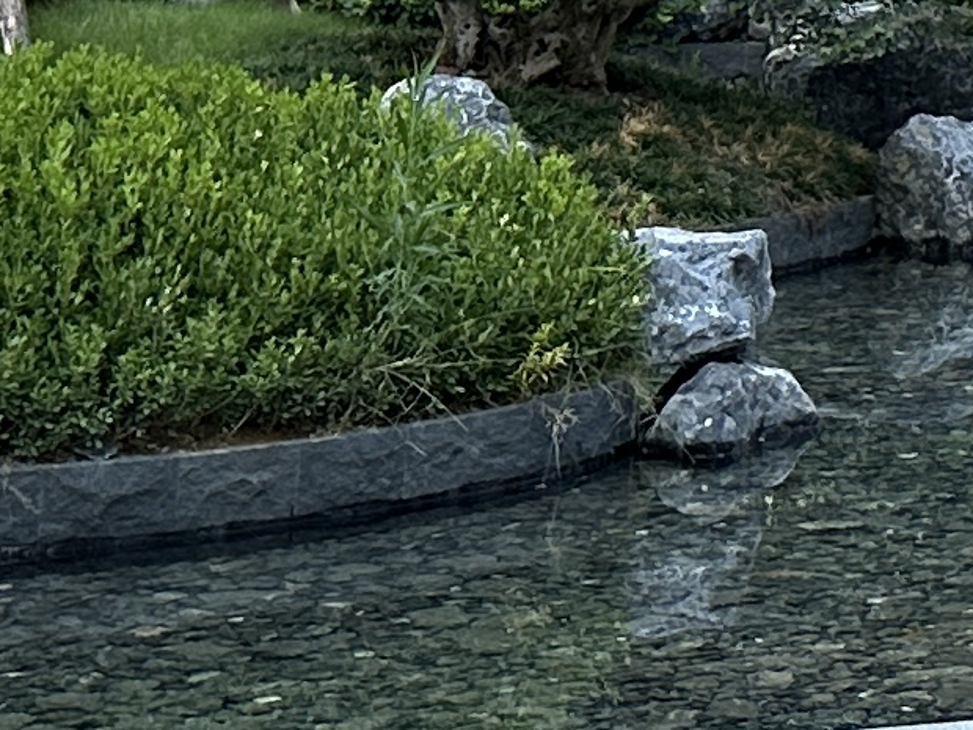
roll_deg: -1.6
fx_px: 4385
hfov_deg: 10.6
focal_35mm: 156
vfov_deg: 9.1
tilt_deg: +3.2
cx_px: 2428
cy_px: -565
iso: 80
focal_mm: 6.86
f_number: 1.78
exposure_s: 1/1541
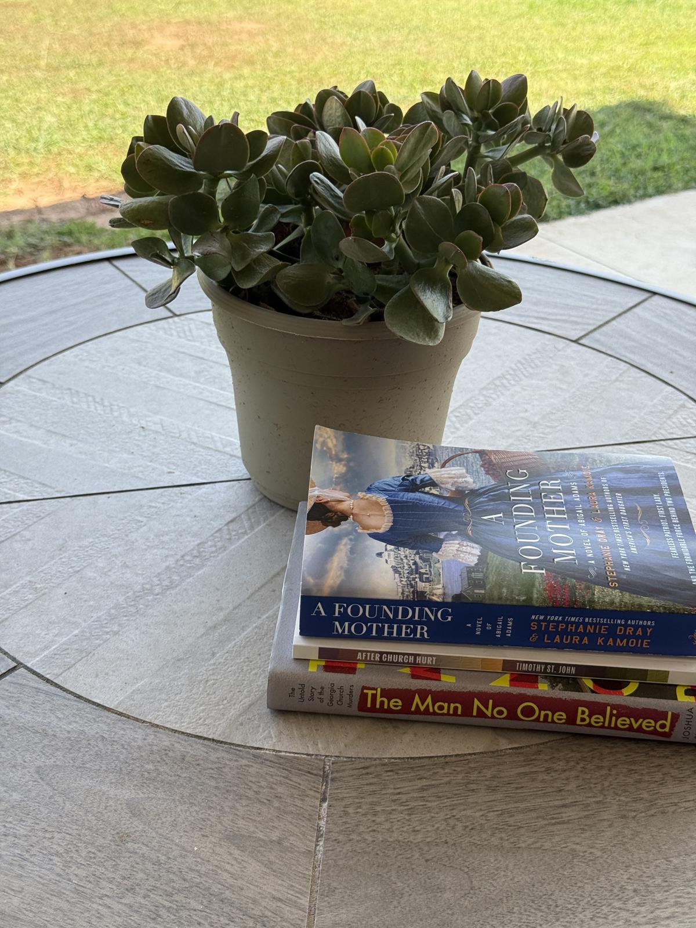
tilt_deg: -28.6
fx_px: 1287
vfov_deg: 39.7
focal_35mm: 48
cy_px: 464
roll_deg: -5.1
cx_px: 348
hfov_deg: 30.3
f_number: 1.78
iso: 100
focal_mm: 6.76
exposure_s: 1/747
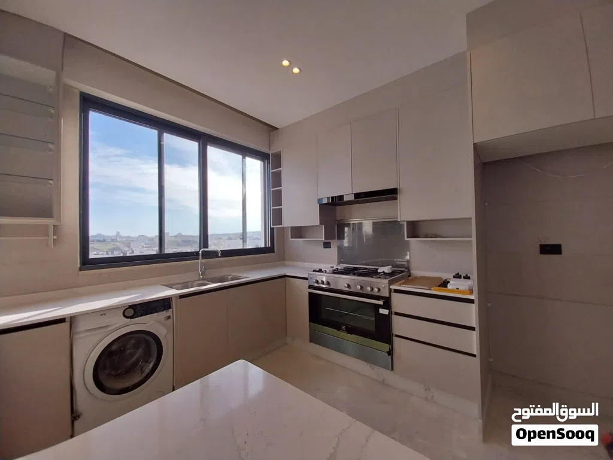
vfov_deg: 89.9
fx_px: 230
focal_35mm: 13
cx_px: 306
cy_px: 230
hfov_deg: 106.2
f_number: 2.2
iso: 64
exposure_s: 1/315
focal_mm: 1.3
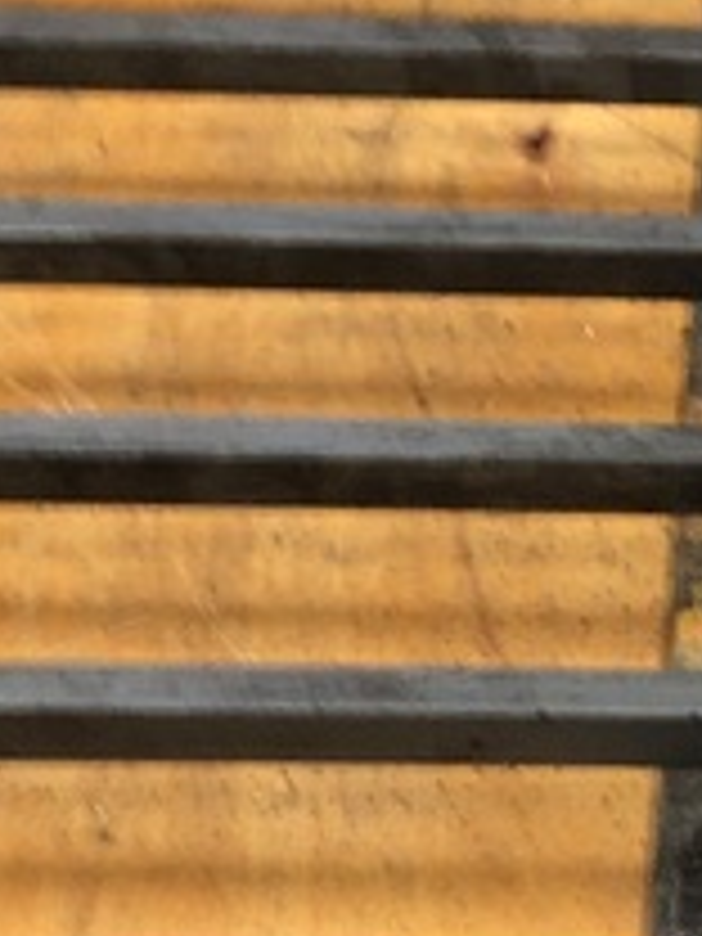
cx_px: 1404
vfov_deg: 13.9
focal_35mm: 138
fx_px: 3731
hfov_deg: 10.0
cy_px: 1138
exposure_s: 1/24
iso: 40
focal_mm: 4
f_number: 1.8
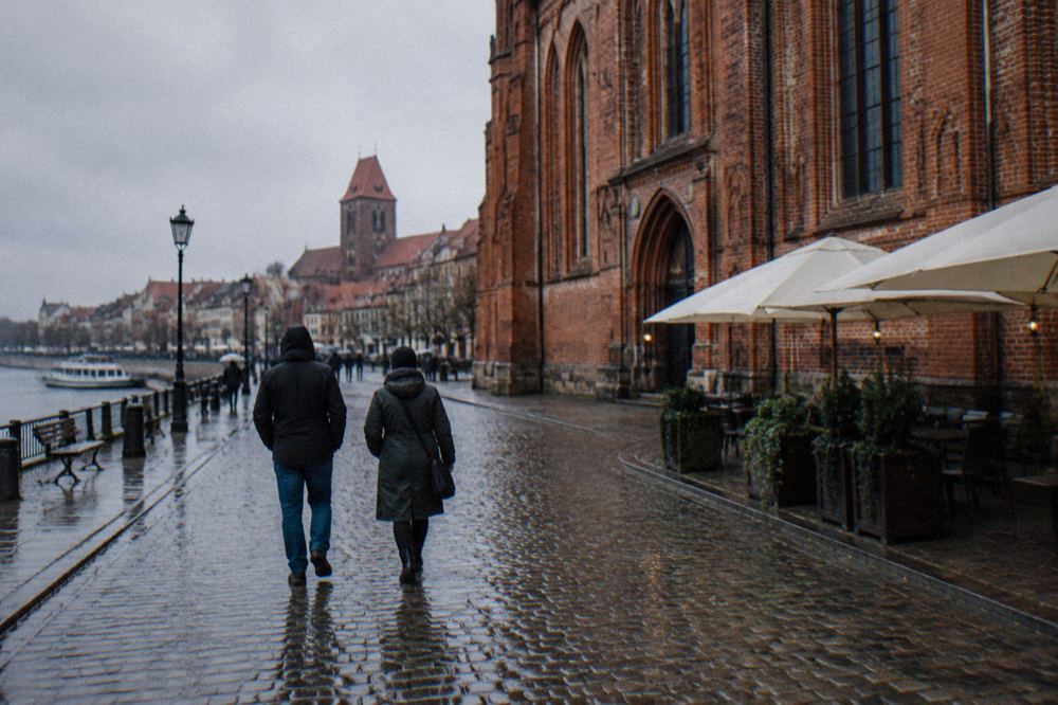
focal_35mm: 37
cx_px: 529
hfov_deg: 51.9
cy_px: 352
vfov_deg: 35.9
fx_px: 1087
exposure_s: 1/250
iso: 200
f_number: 7.1
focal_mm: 37
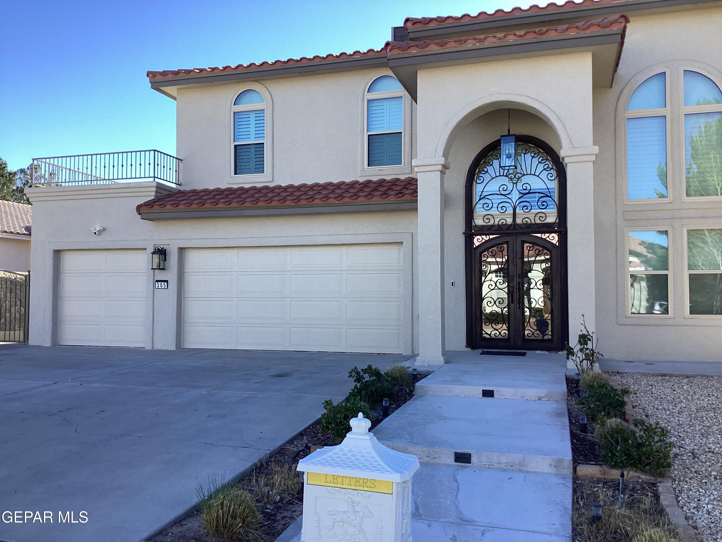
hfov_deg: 58.4
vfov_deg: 45.4
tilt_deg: +1.2
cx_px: 361
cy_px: 271
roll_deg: -2.6
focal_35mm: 31
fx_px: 647
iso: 25
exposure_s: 1/392
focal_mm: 3.3
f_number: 2.4
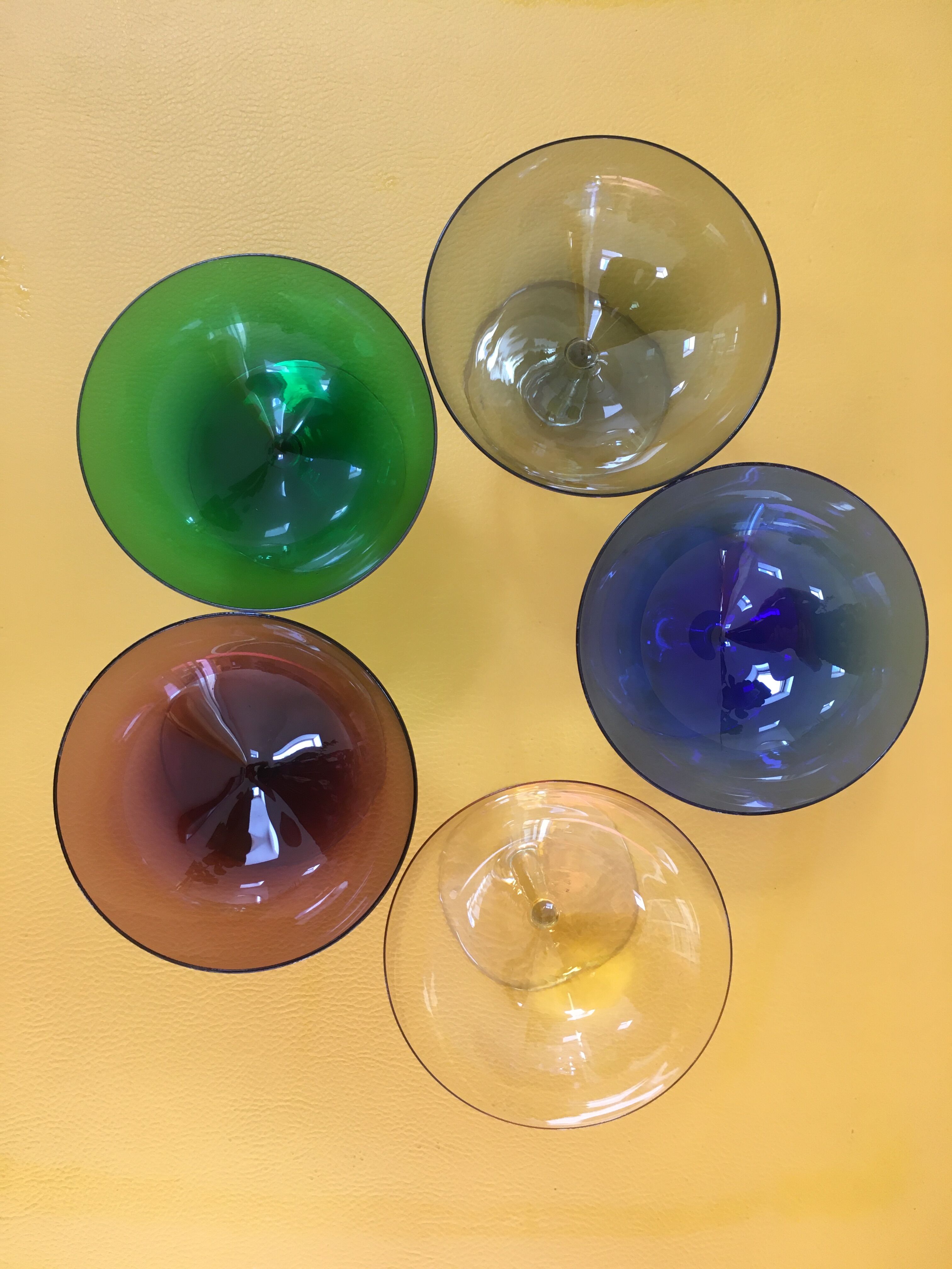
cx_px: 476
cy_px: 634
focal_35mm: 29
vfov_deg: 61.7
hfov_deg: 48.2
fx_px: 1063
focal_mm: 4.15
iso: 40
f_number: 2.2
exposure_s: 1/33
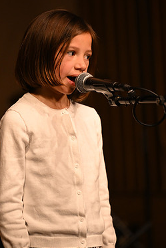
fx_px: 2149
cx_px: 78
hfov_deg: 4.4
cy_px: 94
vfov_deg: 6.6
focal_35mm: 311
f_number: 2.8
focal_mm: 200
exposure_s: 1/500
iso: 1600
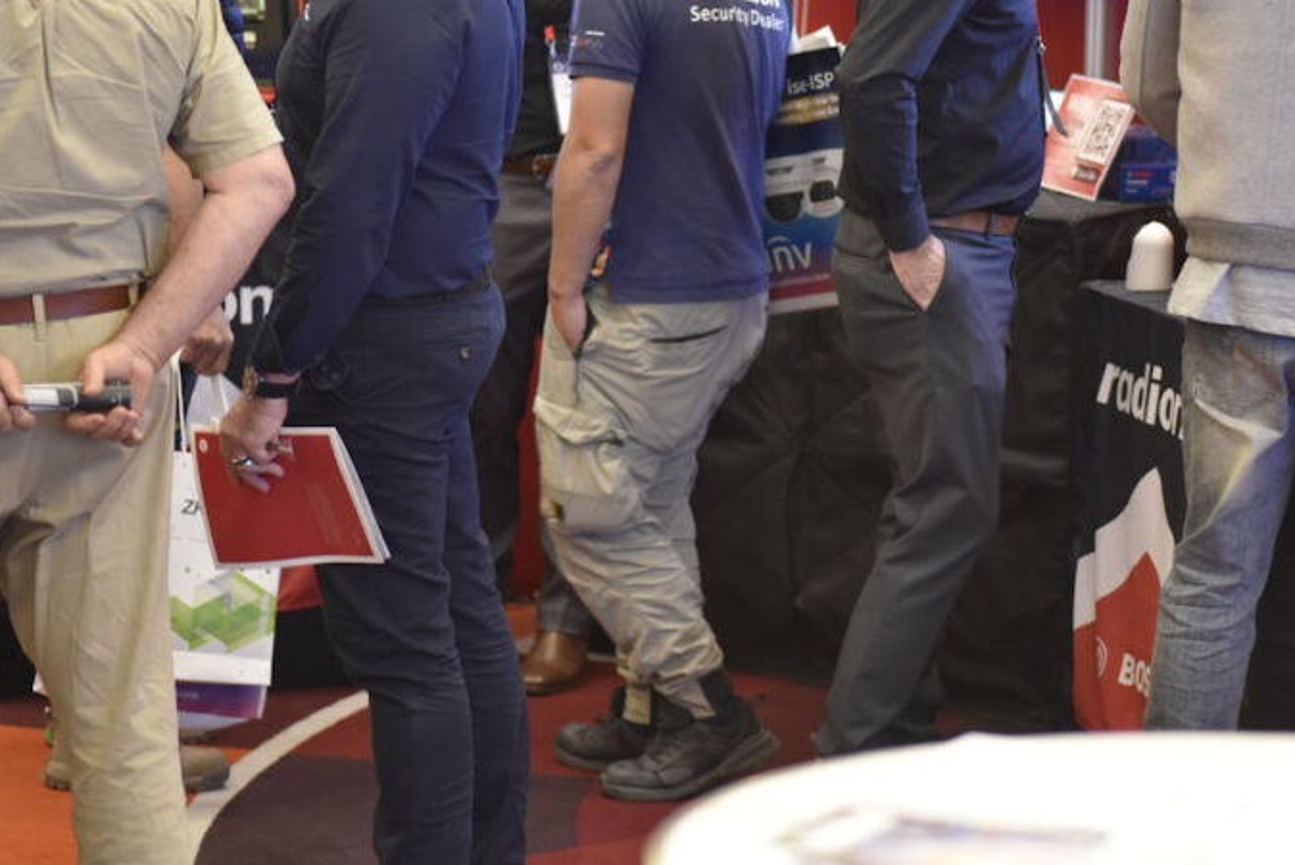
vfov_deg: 9.0
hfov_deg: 13.5
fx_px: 5470
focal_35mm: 152
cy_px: 298
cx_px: 928
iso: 3200
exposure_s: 1/125
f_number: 2.8
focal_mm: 100
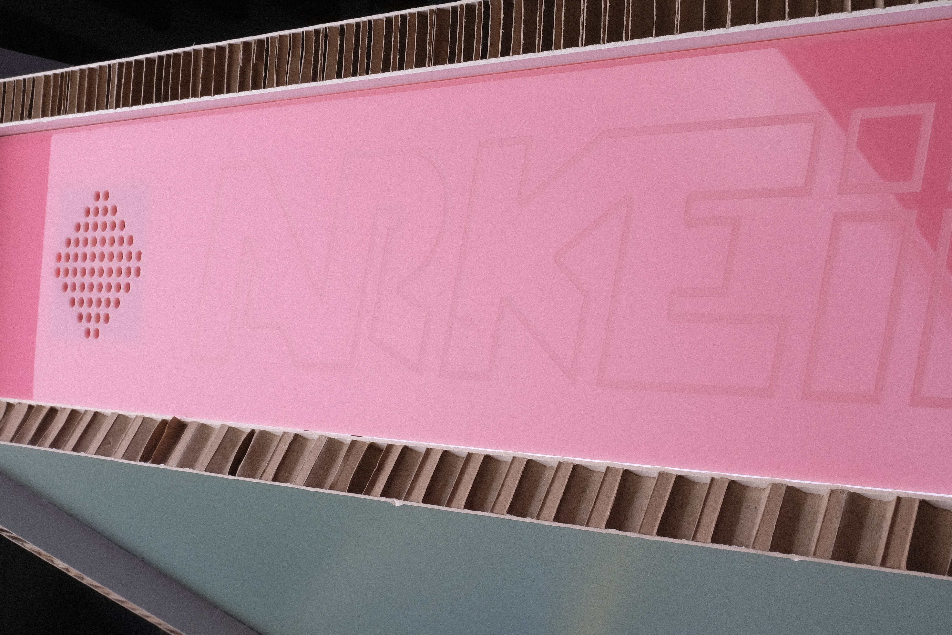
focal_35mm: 45
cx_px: 602
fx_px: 1190
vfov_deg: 29.8
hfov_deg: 43.2
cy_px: 280
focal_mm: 23
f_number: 16
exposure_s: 1/125
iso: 400
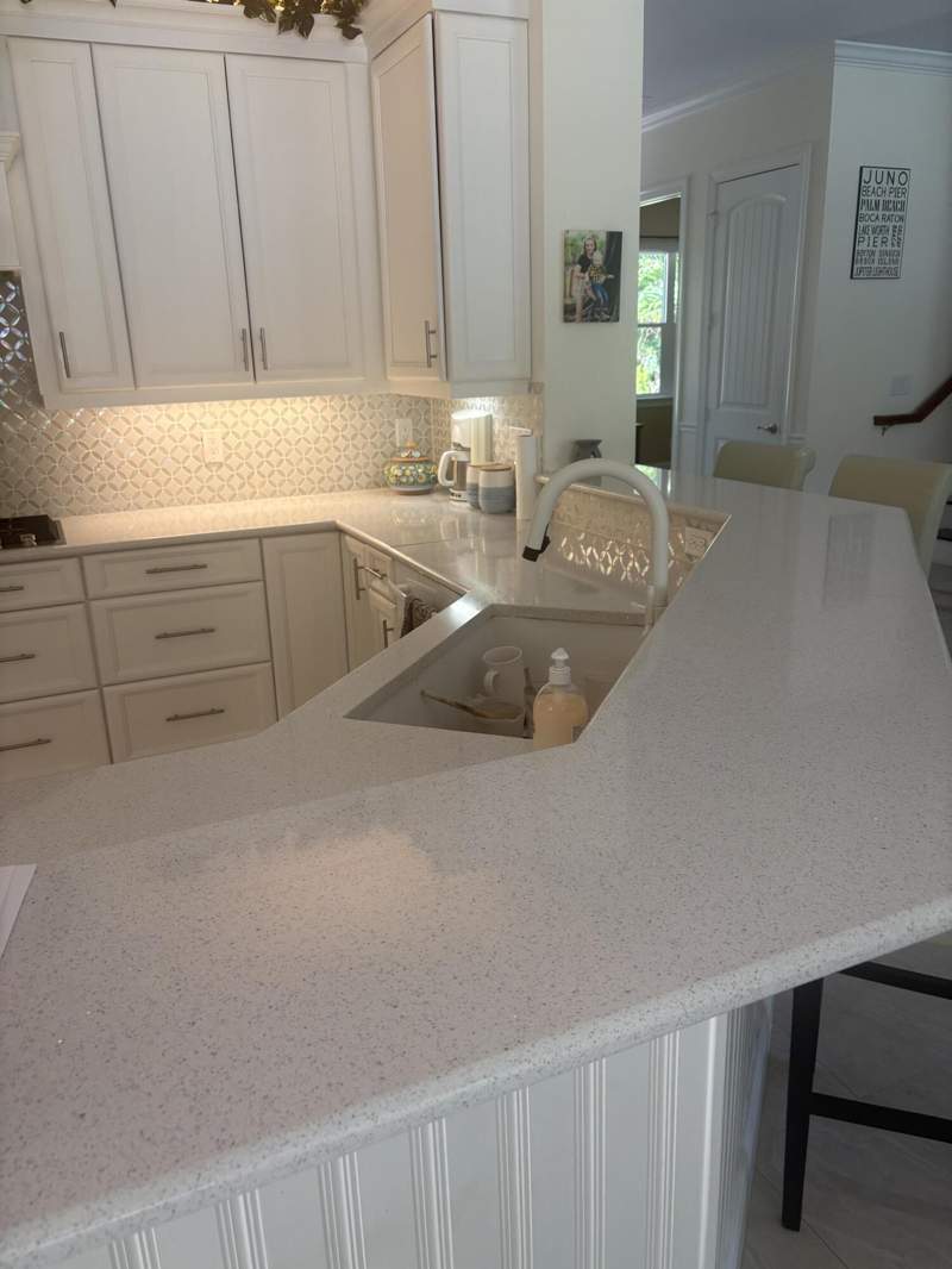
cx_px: 476
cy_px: 634
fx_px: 953
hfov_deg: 53.1
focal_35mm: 26
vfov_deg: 67.3
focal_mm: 5.96
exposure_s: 1/120
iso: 100
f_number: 1.6
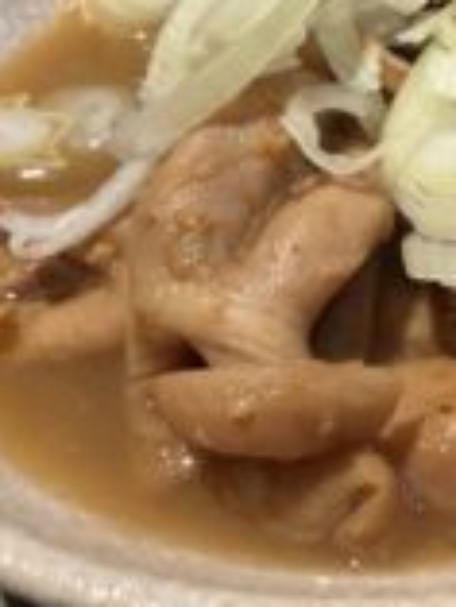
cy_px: 170
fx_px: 965
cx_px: 441
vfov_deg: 34.3
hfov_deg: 25.5
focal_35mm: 55
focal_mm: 2.22
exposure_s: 1/120
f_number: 2.2
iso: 250
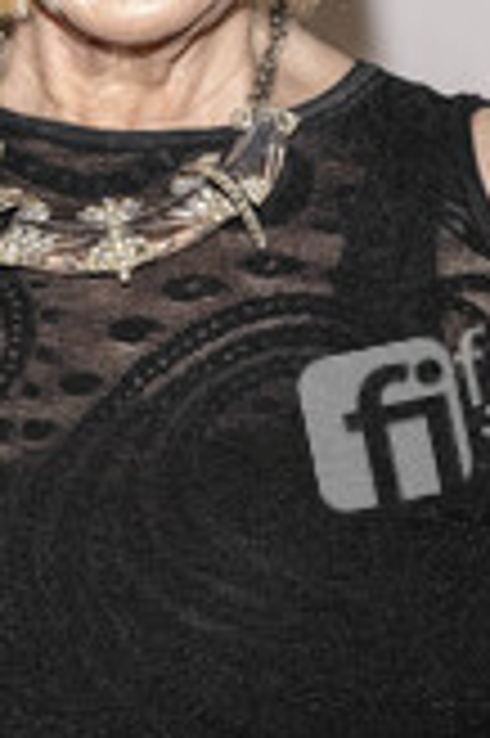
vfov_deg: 8.4
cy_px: 180
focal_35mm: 246
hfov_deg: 5.6
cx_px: 121
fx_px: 5033
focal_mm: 101
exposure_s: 1/200
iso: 800
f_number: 6.3
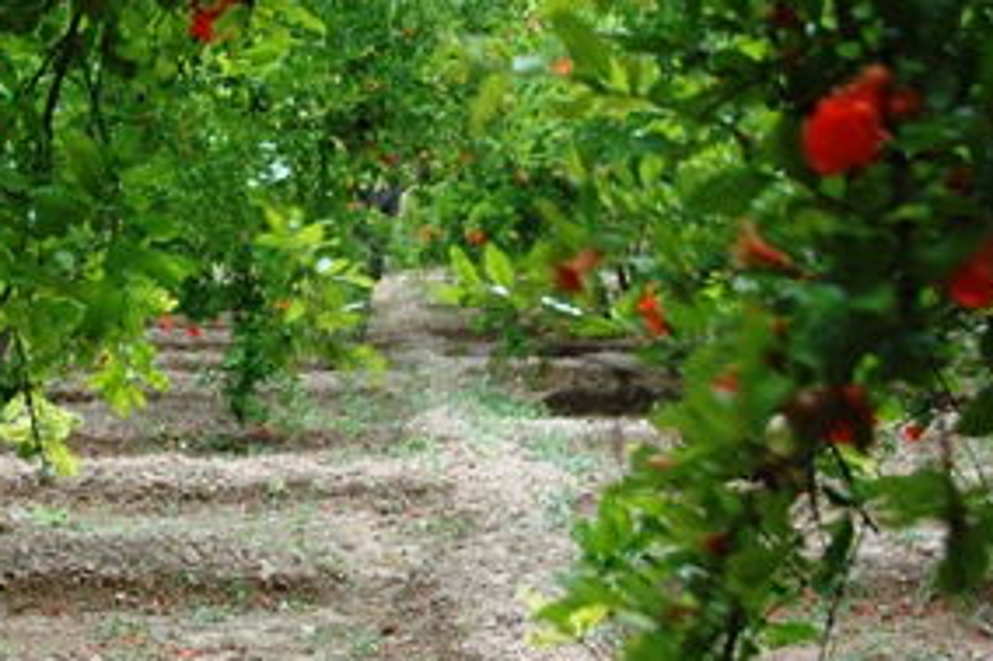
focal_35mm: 88
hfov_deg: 22.1
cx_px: -45
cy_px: 353
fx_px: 2426
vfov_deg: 15.5
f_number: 4
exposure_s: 1/25
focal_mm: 26
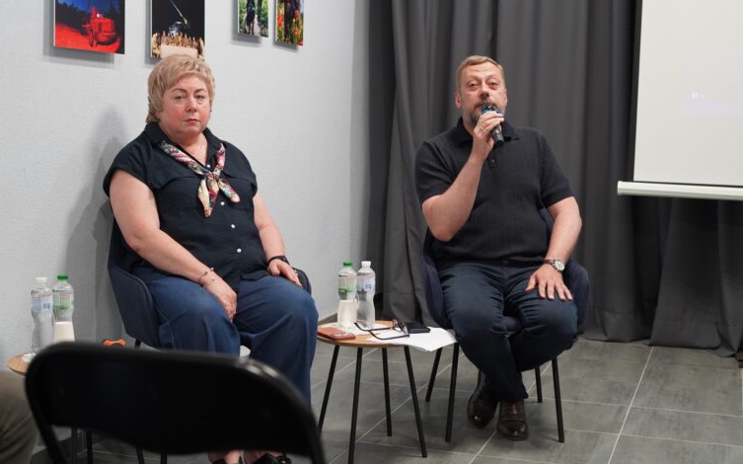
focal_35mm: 52
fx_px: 1053
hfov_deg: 38.9
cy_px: 216
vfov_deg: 24.8
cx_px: 373
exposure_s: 1/160
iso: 4000
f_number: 4
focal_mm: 50
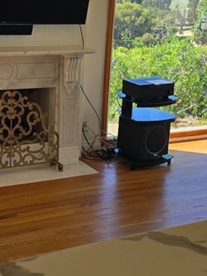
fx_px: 574
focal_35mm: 72
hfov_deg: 20.4
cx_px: 78
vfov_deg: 27.0
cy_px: 117
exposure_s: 1/180
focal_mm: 6.3
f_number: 1.7
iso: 12
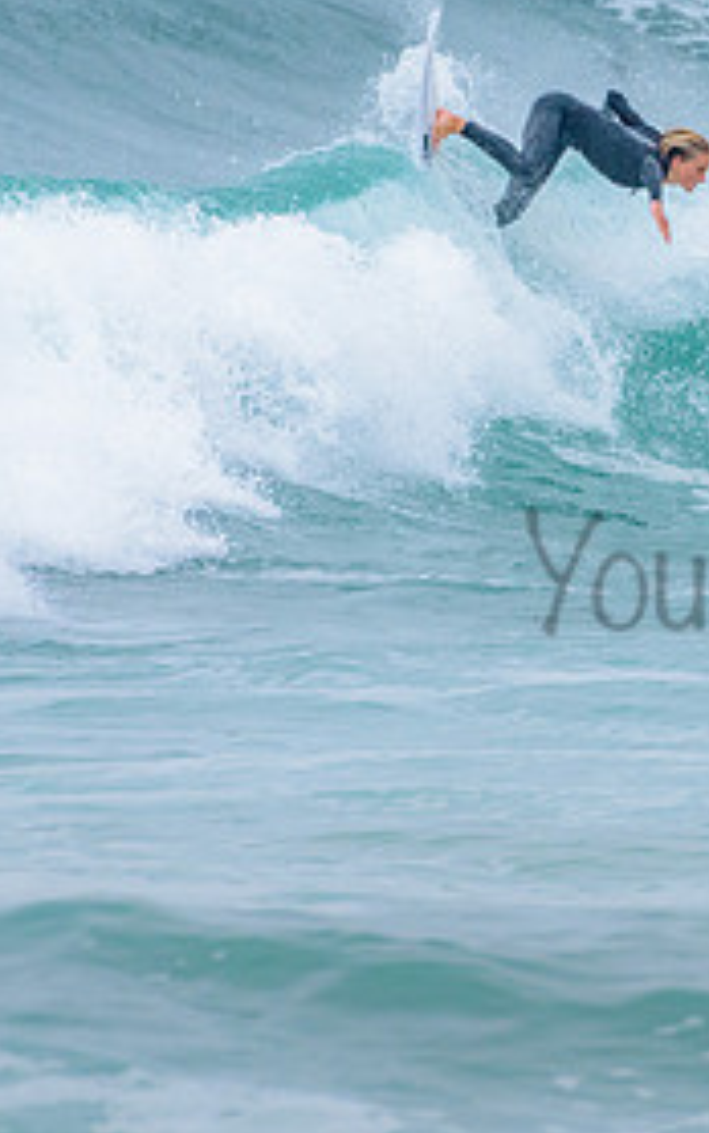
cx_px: 681
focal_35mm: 1303
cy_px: 359
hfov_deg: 1.0
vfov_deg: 1.6
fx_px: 40242
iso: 1250
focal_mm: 500
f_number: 5.6
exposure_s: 1/2000
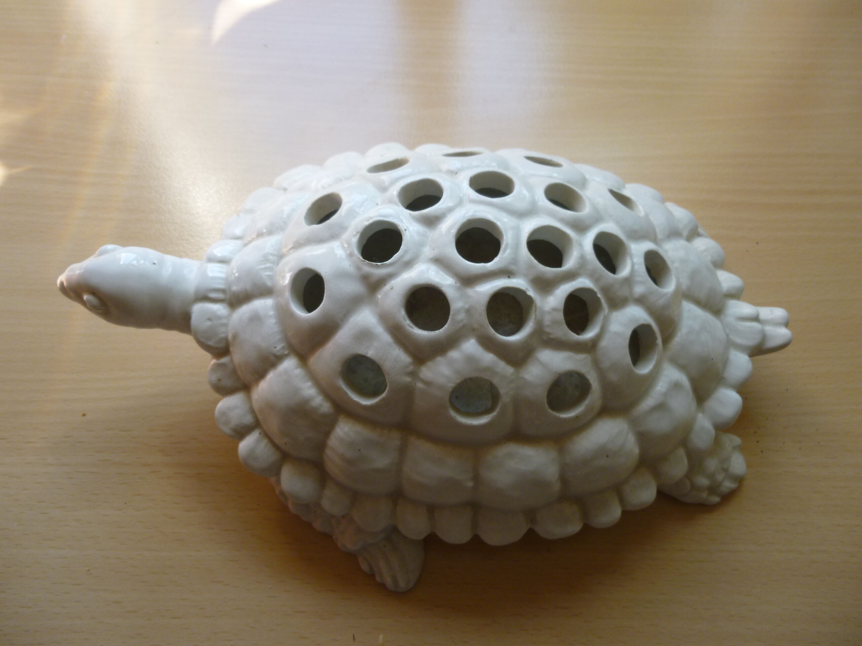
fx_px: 623
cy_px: 323
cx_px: 431
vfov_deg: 54.9
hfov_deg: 69.4
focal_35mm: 25
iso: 100
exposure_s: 1/60
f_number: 3.1
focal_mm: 4.5
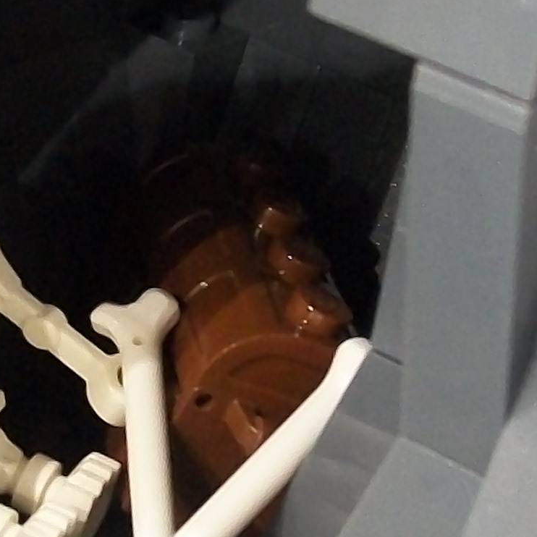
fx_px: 2457
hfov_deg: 12.4
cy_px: 356
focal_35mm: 140
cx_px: 138
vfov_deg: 12.5
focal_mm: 6
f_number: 2.7
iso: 203
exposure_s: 1/8
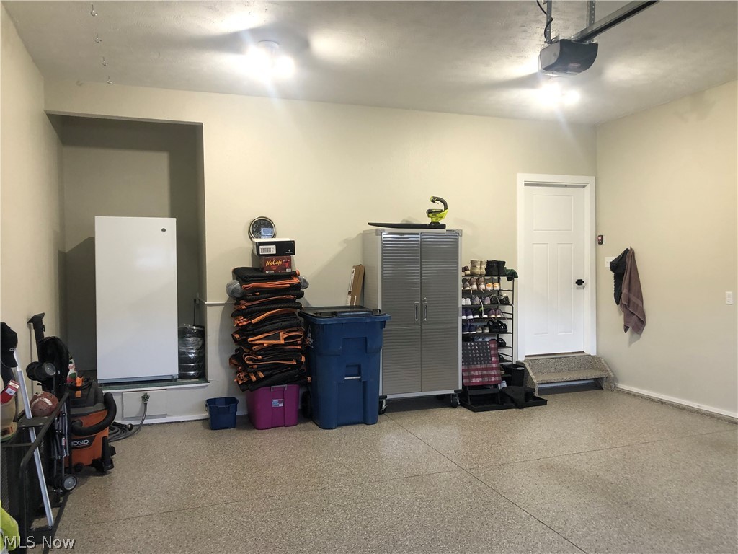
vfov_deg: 49.7
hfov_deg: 63.4
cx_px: 369
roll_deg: +1.3
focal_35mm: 28
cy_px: 277
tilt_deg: -3.6
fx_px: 597
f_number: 1.8
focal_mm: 3.99
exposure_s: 1/30
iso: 25
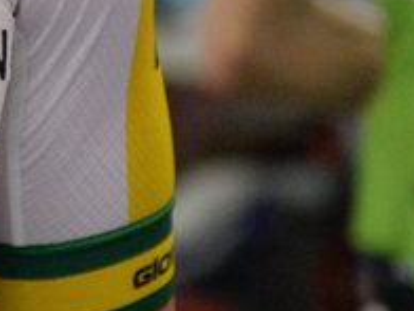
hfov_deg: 4.8
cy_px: -258
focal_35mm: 411
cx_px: -285
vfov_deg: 3.6
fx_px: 4915
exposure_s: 1/800
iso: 5000
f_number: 2.8
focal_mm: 70
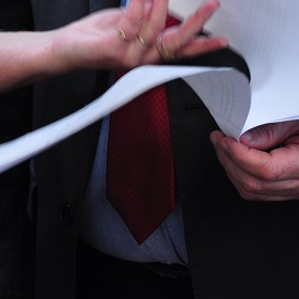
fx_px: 1671
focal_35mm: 171
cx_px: 51
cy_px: -121
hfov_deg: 10.2
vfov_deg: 10.0
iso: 400
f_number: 4.2
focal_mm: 30
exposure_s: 1/40
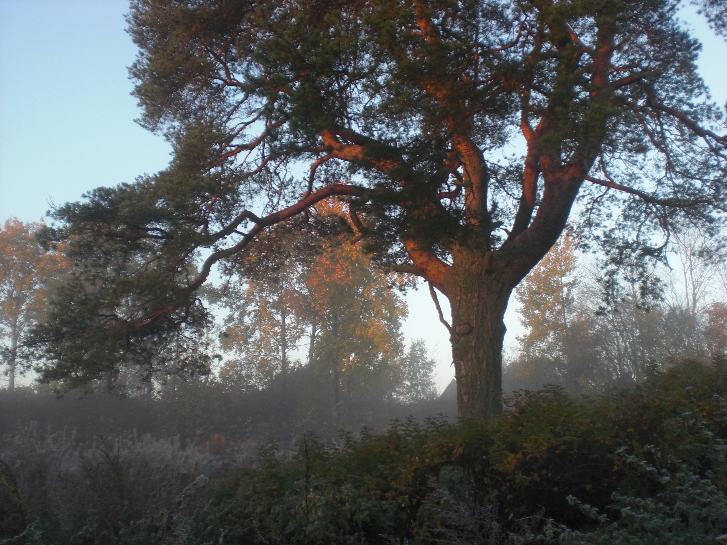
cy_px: 272
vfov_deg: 37.7
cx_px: 364
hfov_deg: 49.0
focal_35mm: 38
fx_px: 798
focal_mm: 6.3
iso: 64
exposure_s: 1/80
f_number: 3.1
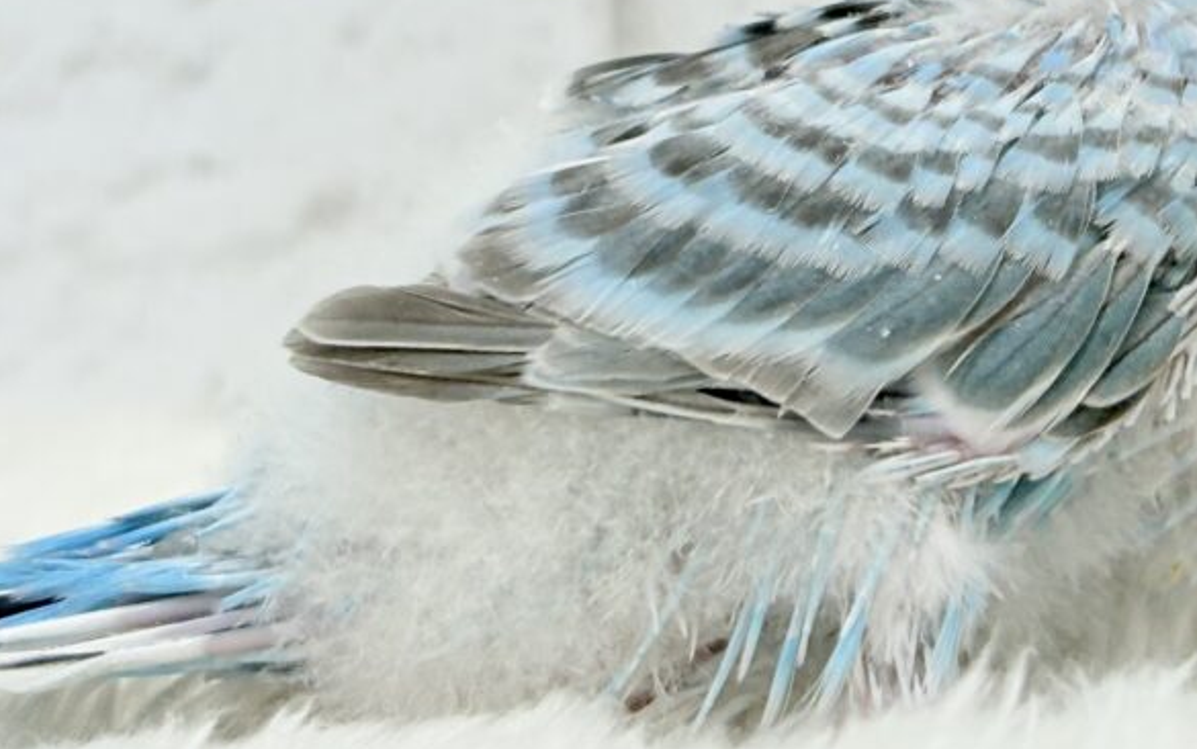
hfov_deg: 18.3
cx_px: 958
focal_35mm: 113
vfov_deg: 11.4
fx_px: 3687
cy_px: -55
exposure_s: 1/100
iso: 80
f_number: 1.6
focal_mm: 5.96
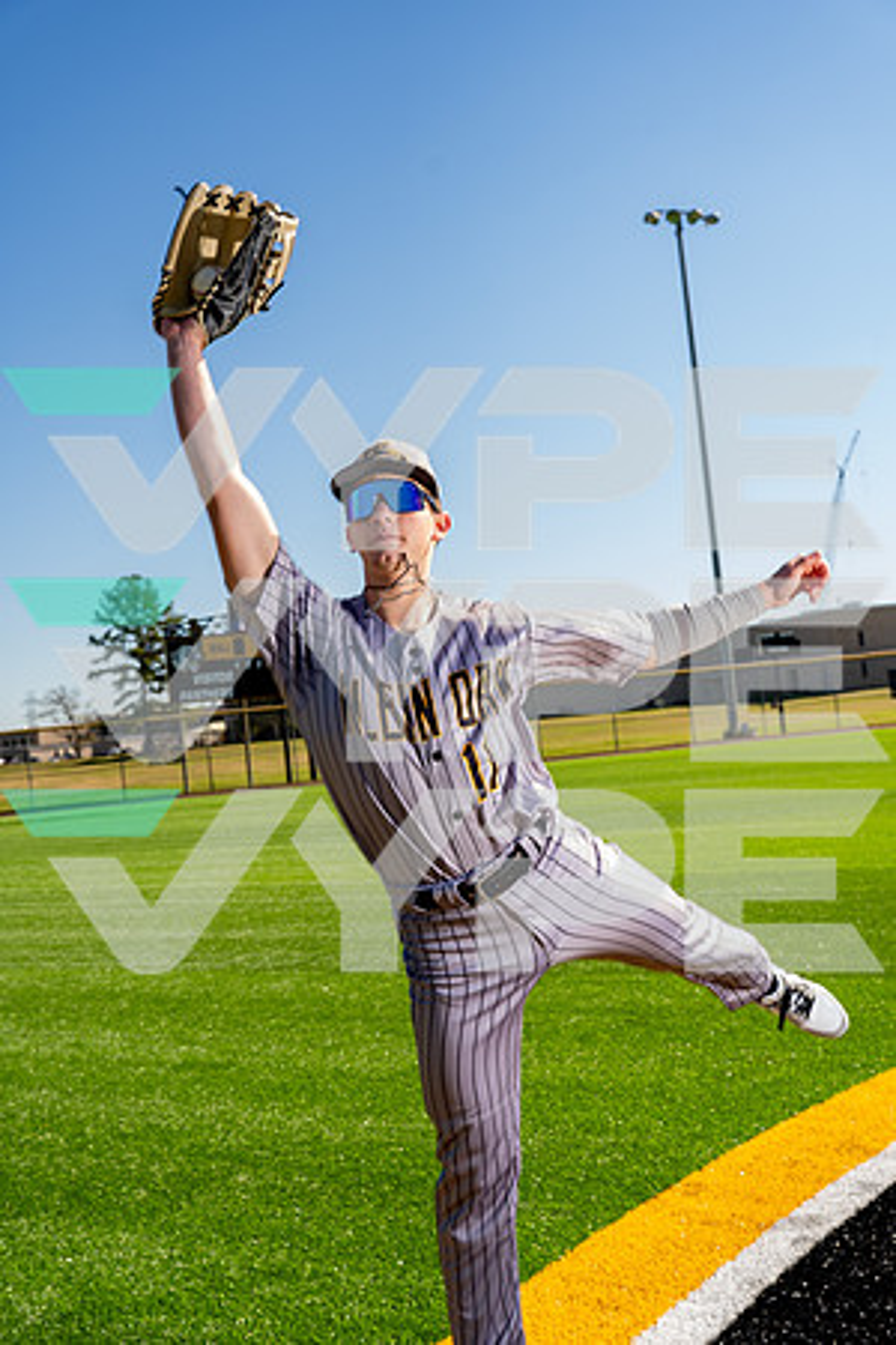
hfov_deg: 35.1
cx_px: 448
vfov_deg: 50.7
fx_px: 1419
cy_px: 672
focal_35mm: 38
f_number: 5.6
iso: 100
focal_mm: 38
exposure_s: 1/250
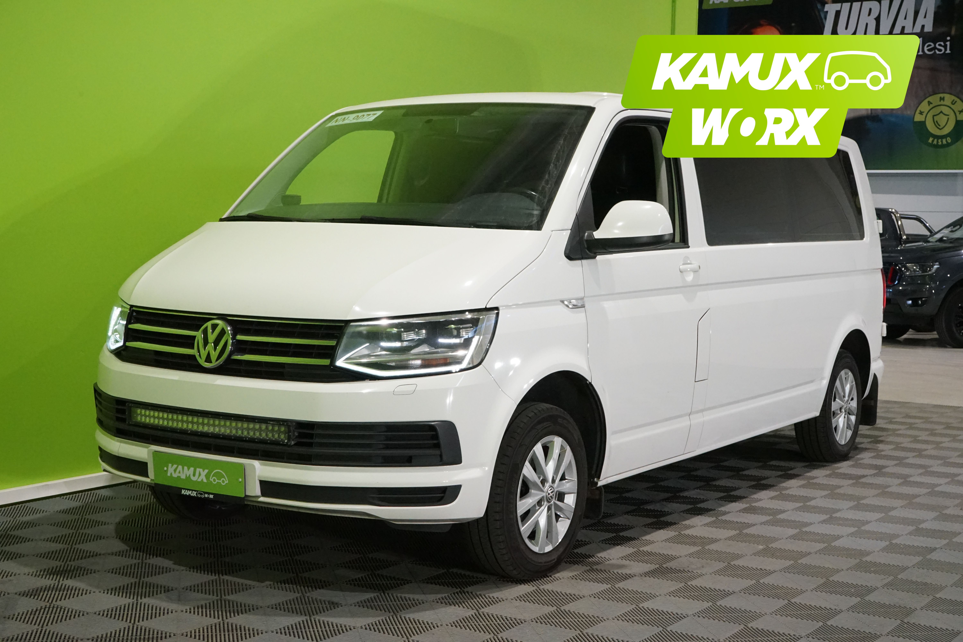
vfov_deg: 27.5
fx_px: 1311
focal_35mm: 49
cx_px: 482
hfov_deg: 40.3
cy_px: 321
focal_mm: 49
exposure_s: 1/80
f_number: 14
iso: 6400
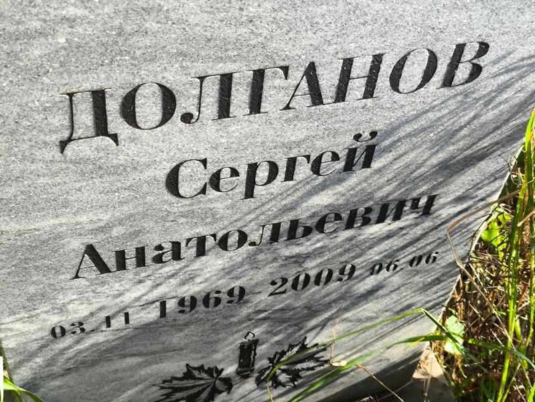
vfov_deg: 29.1
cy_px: 201
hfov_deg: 38.2
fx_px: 773
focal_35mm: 50
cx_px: 268
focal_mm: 4.71
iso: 50
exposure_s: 1/227
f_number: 1.7
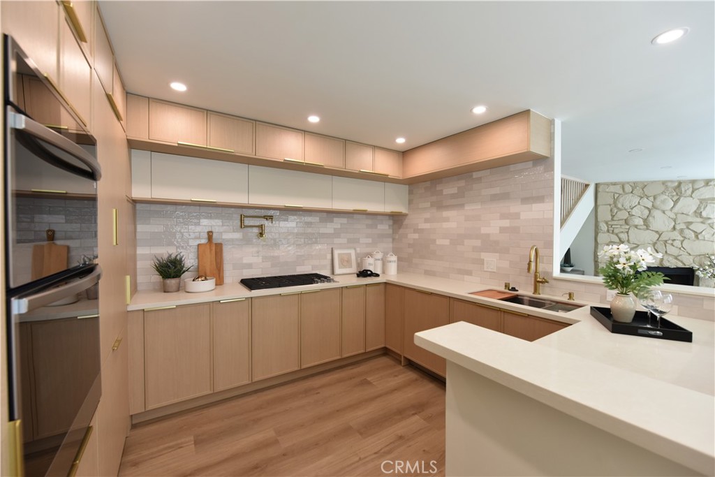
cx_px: 358
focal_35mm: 14
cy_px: 238
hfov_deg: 104.2
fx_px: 278
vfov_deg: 81.2
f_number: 5.6
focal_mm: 14
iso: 640
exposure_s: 1/60
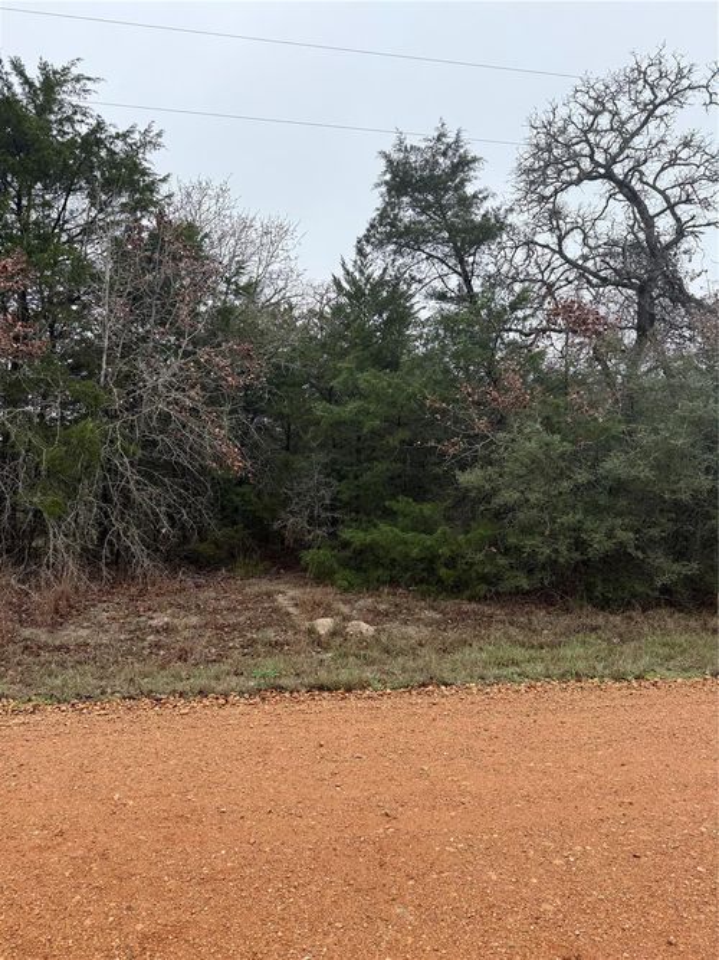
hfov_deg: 56.8
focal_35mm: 24
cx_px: 360
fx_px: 665
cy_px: 480
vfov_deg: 71.6
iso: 80
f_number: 1.78
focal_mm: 6.76
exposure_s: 1/1770
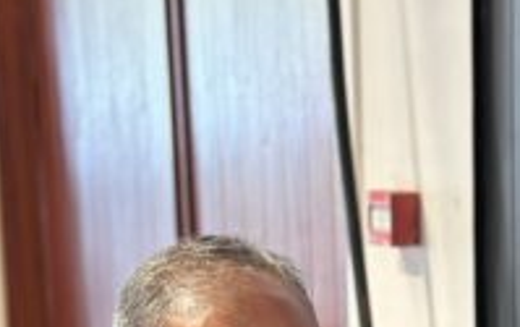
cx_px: 474
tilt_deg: -10.0
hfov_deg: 15.2
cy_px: 473
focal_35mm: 136
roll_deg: +0.7
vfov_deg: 9.4
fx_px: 1930
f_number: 1.78
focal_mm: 6.86
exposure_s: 1/33
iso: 640
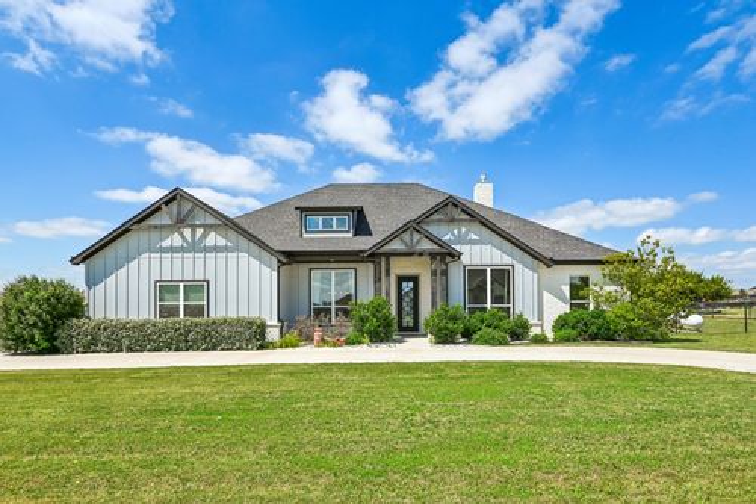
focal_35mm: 20
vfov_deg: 61.9
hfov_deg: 84.0
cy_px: 252
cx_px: 378
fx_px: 420
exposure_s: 1/1250
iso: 400
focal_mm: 20
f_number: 8
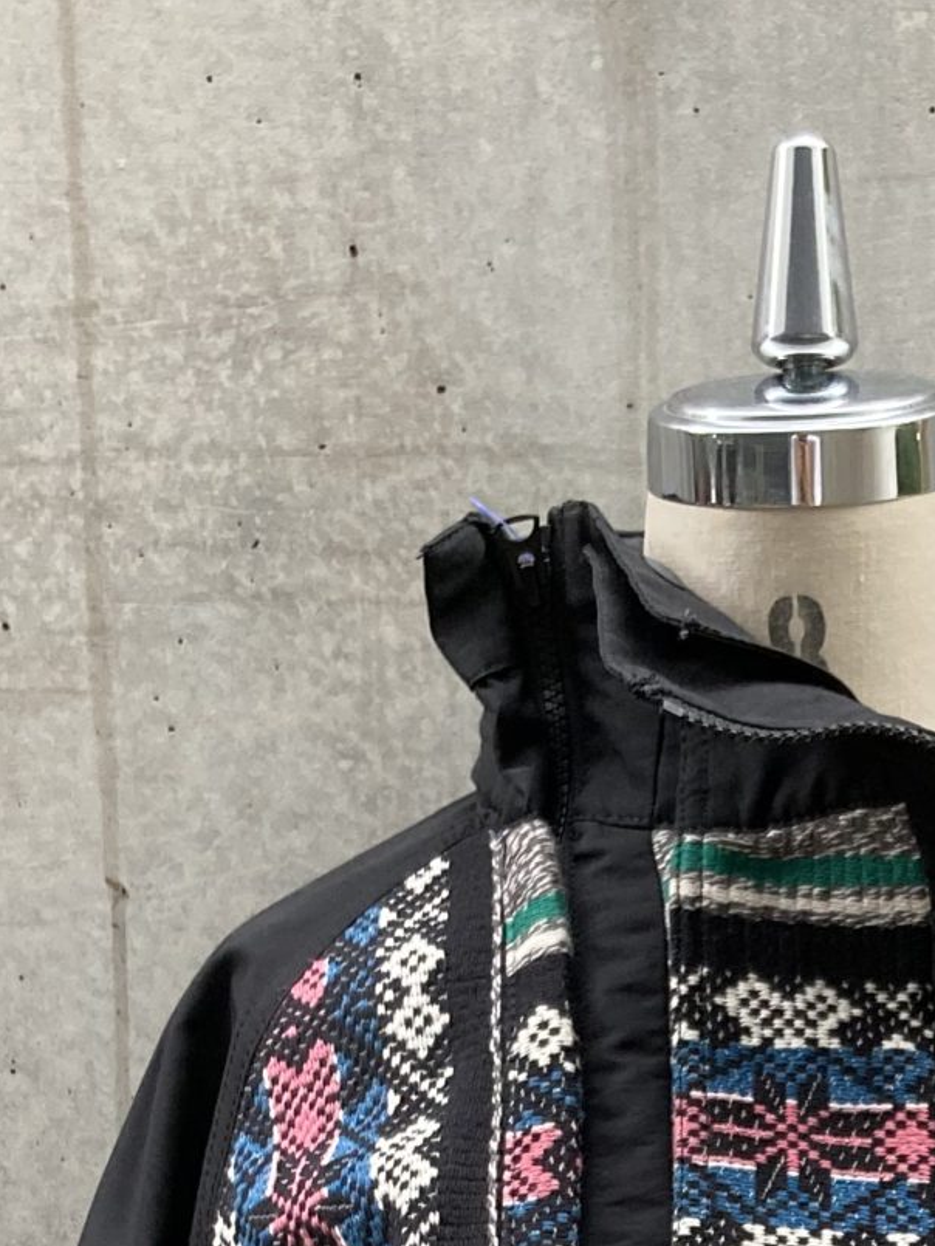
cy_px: 1706
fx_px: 3204
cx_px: 763
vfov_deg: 19.9
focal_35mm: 89
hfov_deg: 16.5
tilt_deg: -9.1
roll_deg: +0.5
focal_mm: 3.99
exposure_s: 1/60
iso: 125
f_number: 1.8
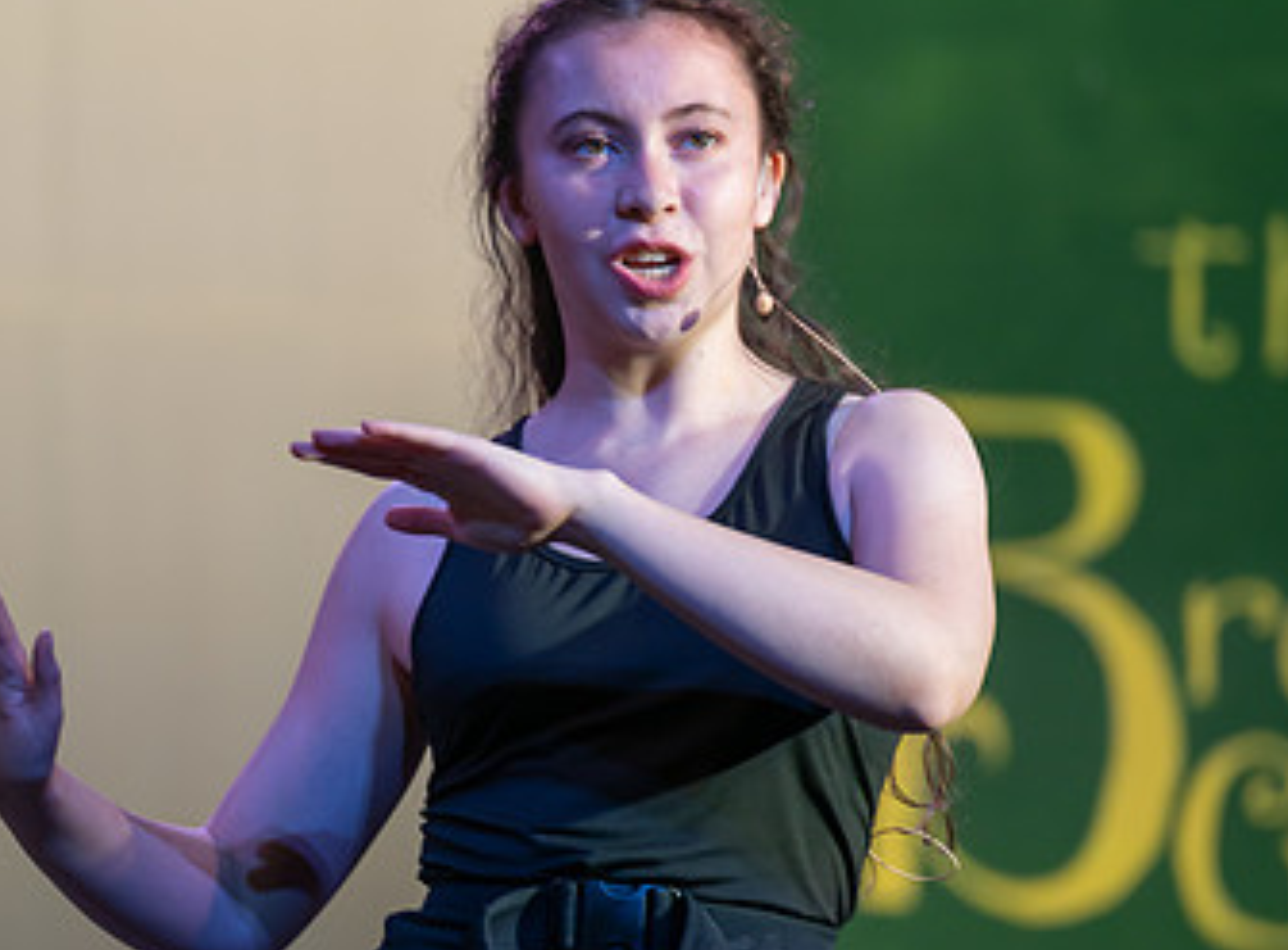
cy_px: 612
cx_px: 400
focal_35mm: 419
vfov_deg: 3.5
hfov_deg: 4.8
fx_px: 15496
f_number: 2.8
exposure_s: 1/250
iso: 320
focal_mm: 200
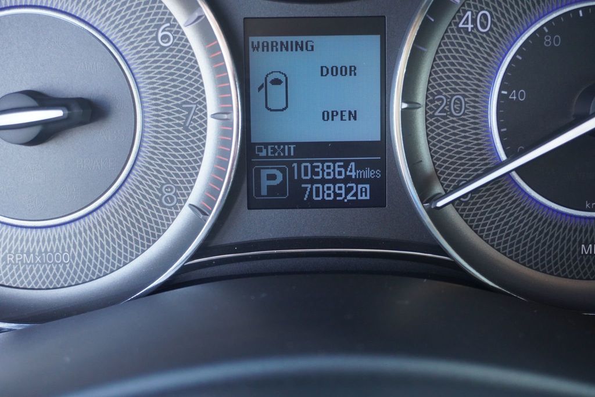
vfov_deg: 26.5
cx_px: 298
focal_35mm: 51
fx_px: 843
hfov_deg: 38.9
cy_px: 198
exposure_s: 1/60
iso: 1000
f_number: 5
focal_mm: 34
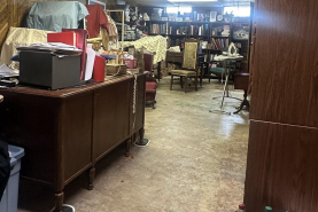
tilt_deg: -4.6
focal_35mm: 35
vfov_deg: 37.5
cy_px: 70
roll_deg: -3.0
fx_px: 309
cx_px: 142
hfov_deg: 54.3
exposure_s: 1/60
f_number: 2.2
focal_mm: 2.22
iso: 200
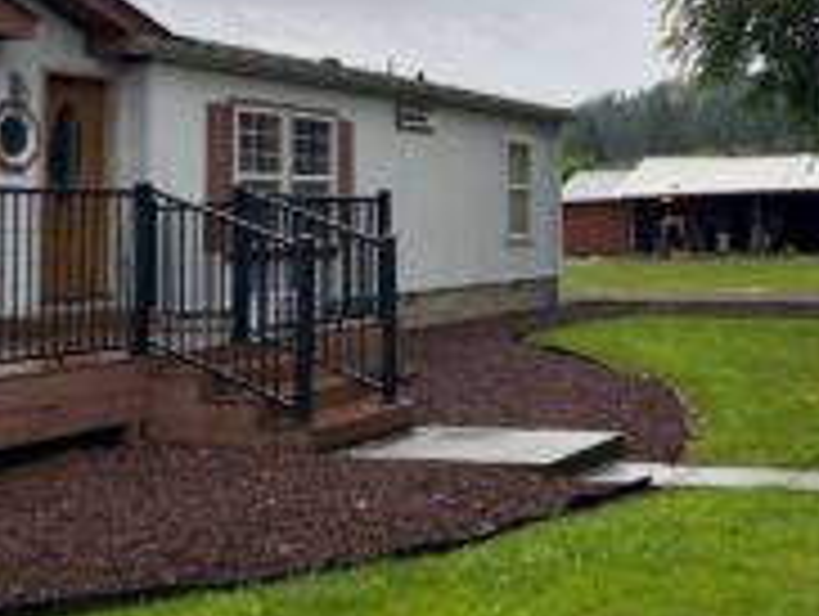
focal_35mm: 57
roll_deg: +2.1
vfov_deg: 25.0
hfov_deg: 33.5
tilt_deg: +6.0
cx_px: 536
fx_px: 1350
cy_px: 76
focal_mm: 4.25
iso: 32
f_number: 1.8
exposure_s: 1/465
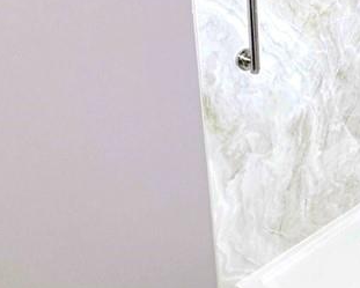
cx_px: 457
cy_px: 42
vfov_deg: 32.2
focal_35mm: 45
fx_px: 480
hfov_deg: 32.2
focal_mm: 2.22
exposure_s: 1/57
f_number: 2.2
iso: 320
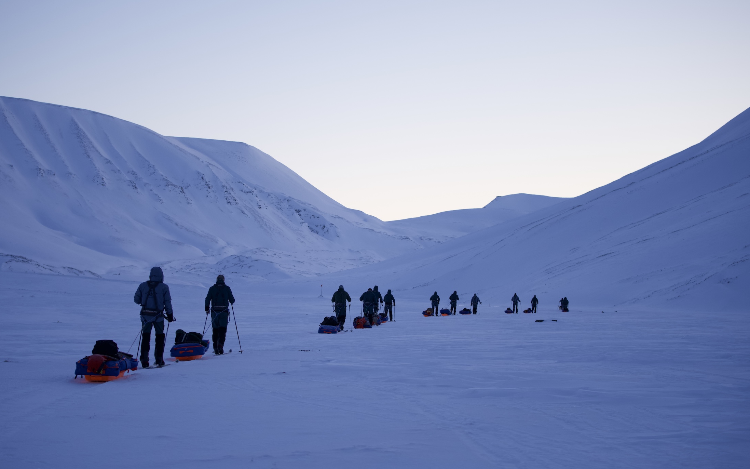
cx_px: 352
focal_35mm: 78
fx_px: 1594
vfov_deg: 16.7
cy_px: 253
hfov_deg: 26.5
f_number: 2.8
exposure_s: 1/200
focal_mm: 70
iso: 500
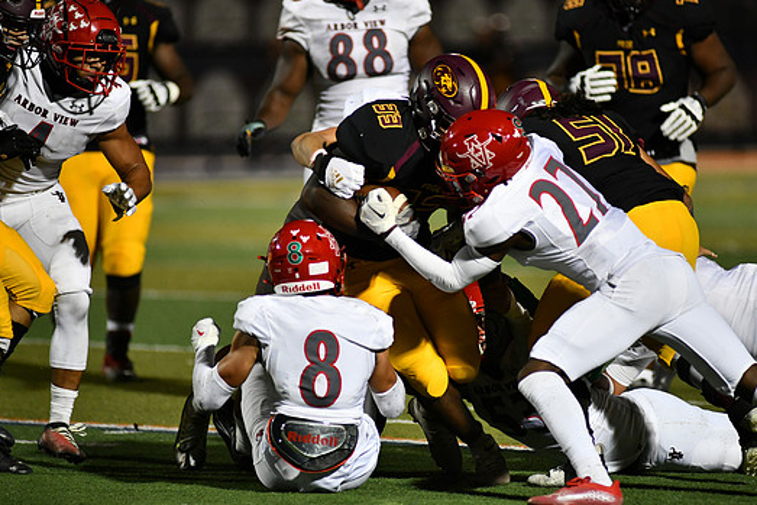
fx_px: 7004
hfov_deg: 6.2
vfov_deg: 4.1
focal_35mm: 333
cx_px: 405
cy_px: 267
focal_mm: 300
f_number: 2.8
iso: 2200
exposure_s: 1/1000
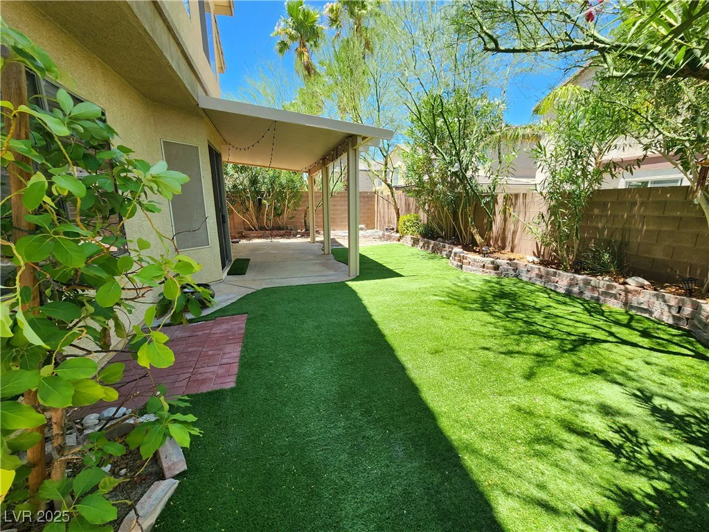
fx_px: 266
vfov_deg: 89.9
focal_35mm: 13
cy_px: 266
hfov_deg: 106.2
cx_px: 354
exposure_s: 1/412
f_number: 2.2
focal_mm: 2.2
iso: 50
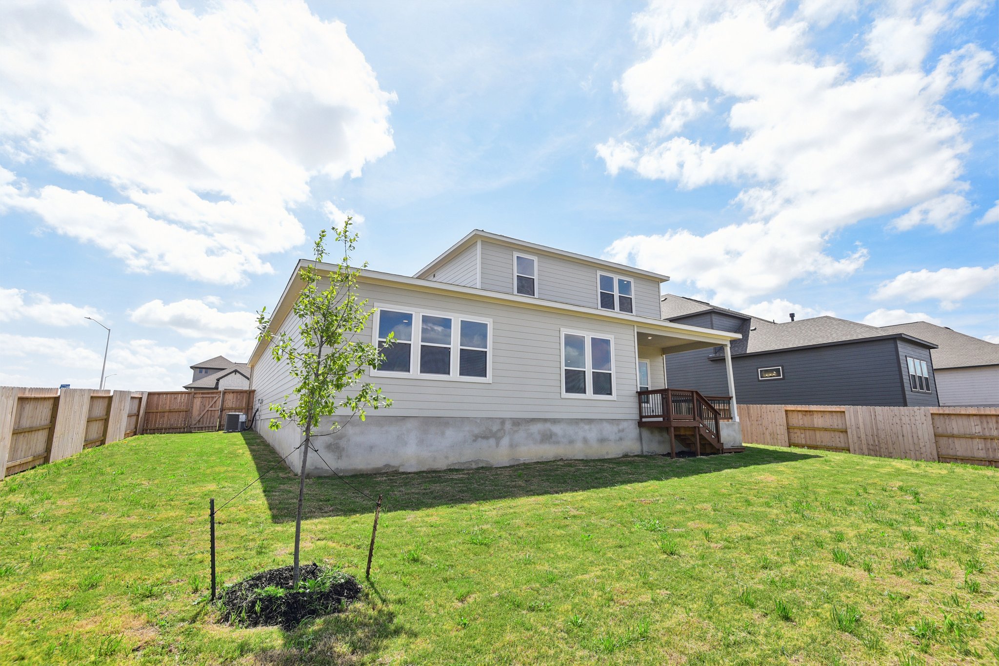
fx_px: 444
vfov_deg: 73.7
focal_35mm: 16
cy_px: 333
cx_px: 500
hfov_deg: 96.7
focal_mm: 16
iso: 400
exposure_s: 1/800
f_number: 8
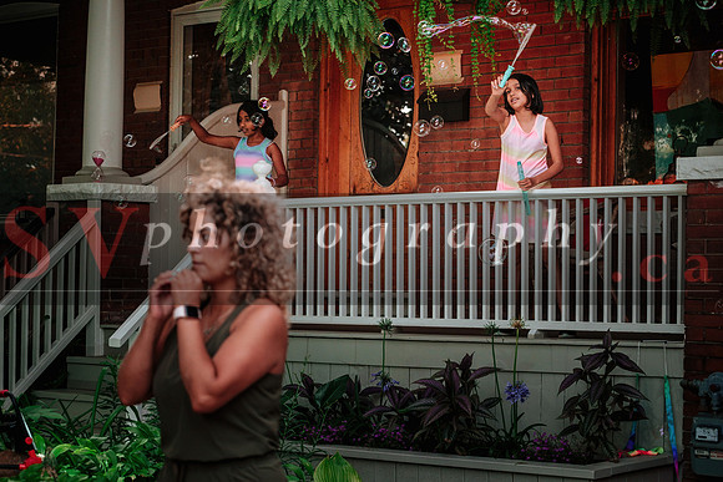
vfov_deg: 16.9
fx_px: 1619
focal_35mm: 81
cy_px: 241
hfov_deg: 25.2
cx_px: 355
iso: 800
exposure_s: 1/400
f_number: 2.8
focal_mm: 52
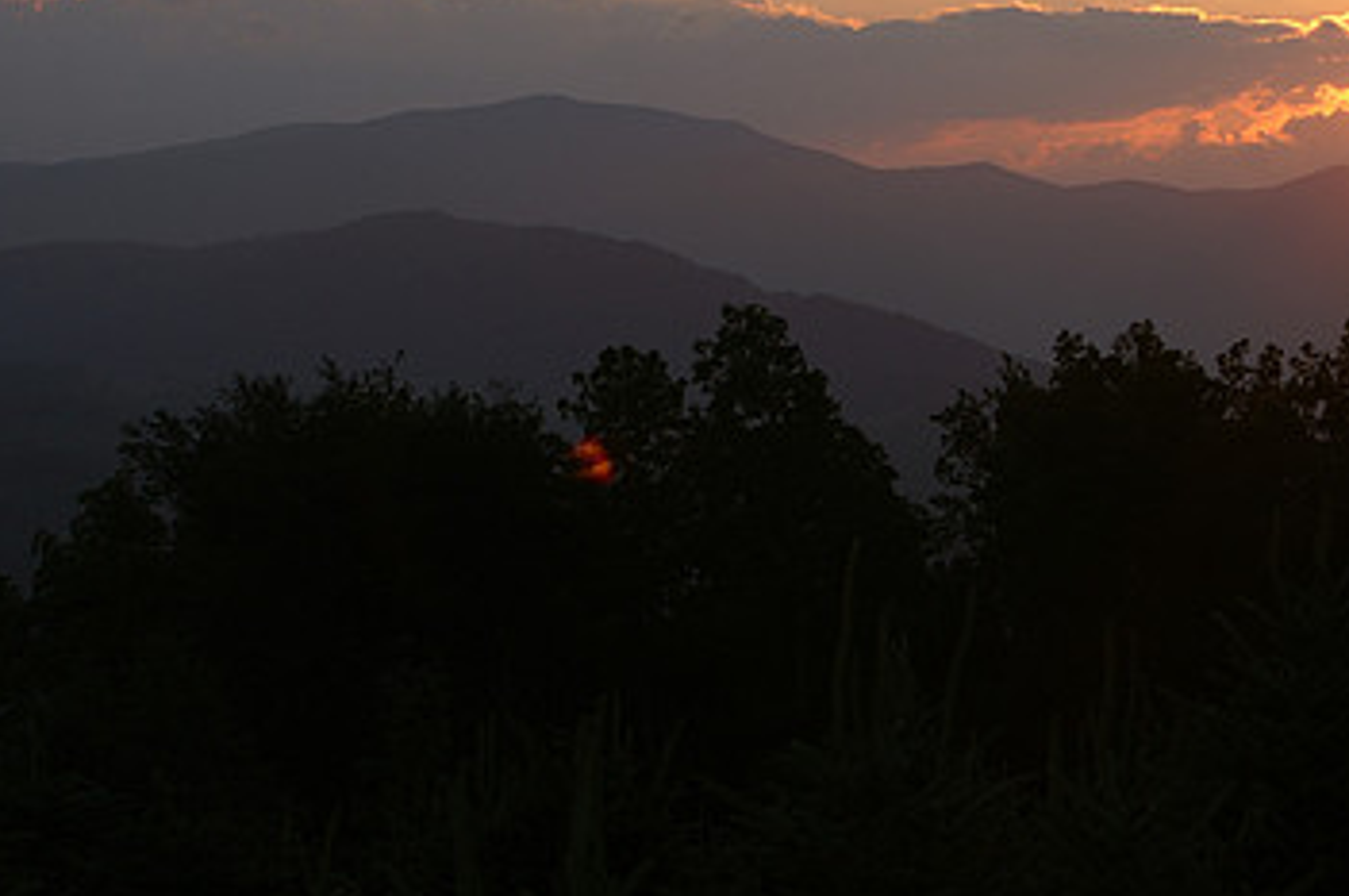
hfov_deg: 16.4
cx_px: 1045
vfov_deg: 11.0
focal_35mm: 124
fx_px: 4640
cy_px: 231
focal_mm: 50
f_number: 9
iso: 100
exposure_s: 1/125
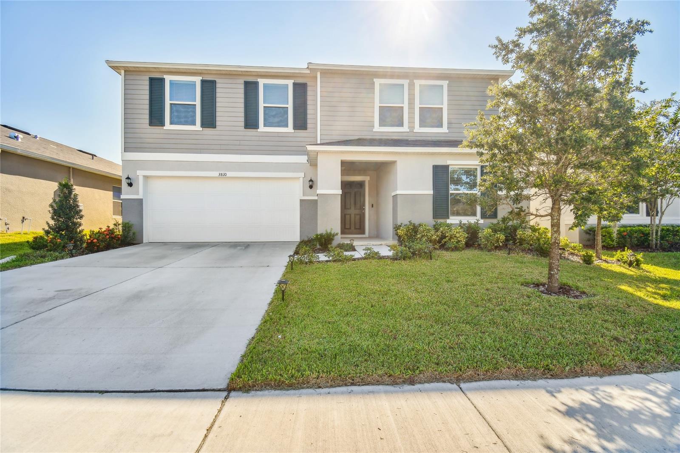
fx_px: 283
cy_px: 226
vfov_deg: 77.3
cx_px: 340
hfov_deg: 100.4
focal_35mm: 15
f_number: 8
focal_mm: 10
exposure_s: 1/500
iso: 100
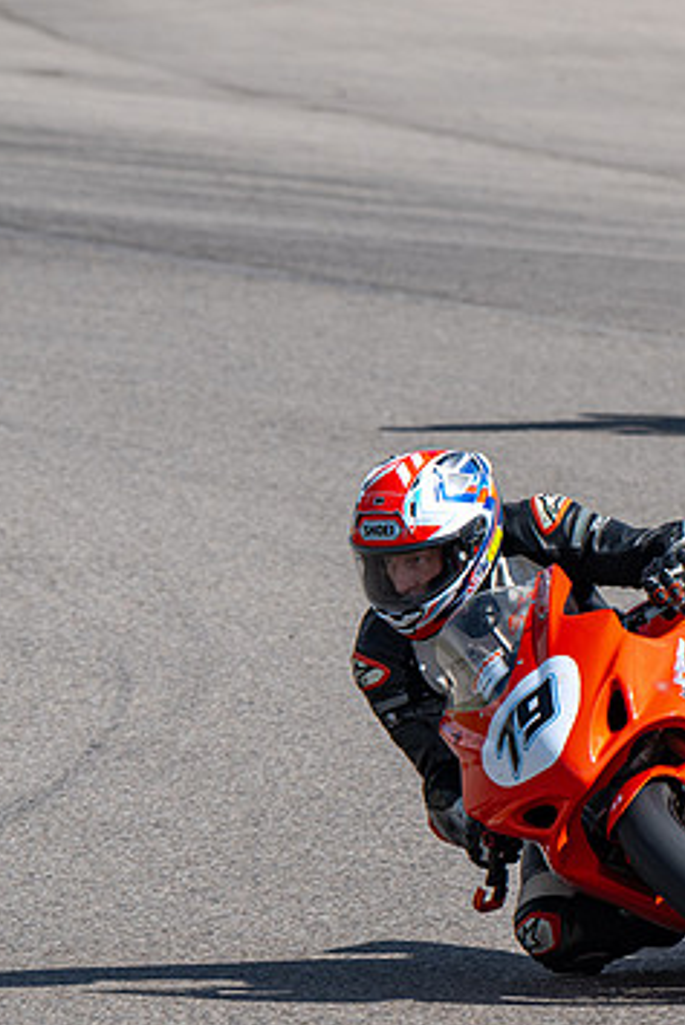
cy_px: 758
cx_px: 580
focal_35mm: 838
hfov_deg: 1.6
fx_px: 23893
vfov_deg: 2.5
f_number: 8
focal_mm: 320
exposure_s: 1/800
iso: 140
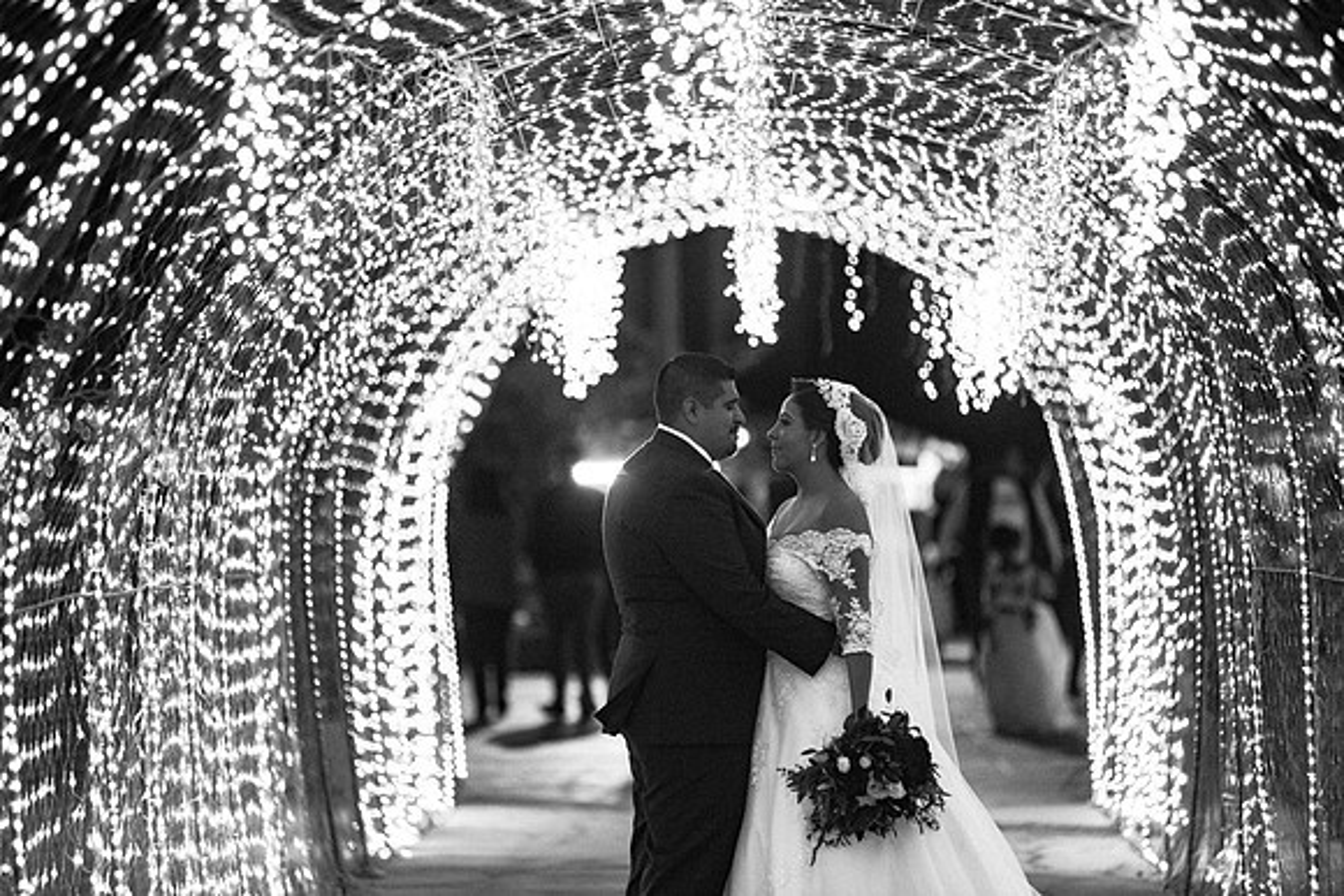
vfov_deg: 6.9
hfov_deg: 10.3
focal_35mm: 200
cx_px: 672
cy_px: 448
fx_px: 7468
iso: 800
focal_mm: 200
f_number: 2.8
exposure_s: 1/160
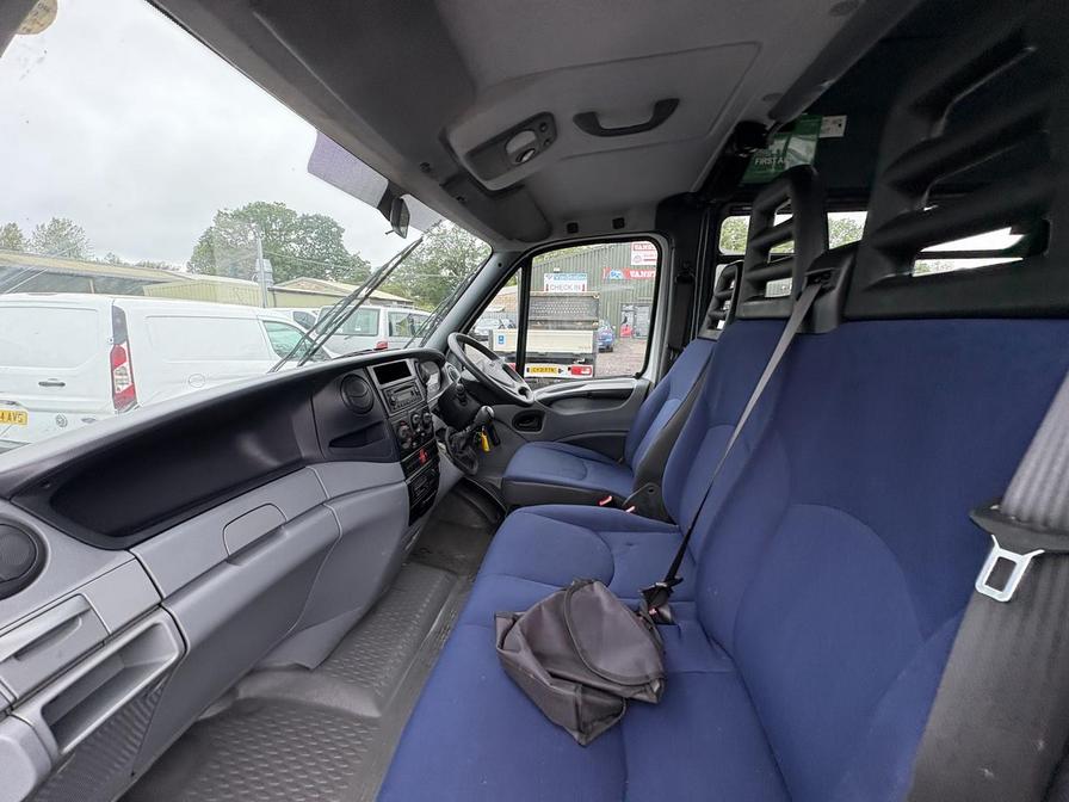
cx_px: 534
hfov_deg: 102.1
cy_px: 401
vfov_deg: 85.7
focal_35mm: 14
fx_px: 432
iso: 100
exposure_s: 1/135
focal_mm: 2.22
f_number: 2.2
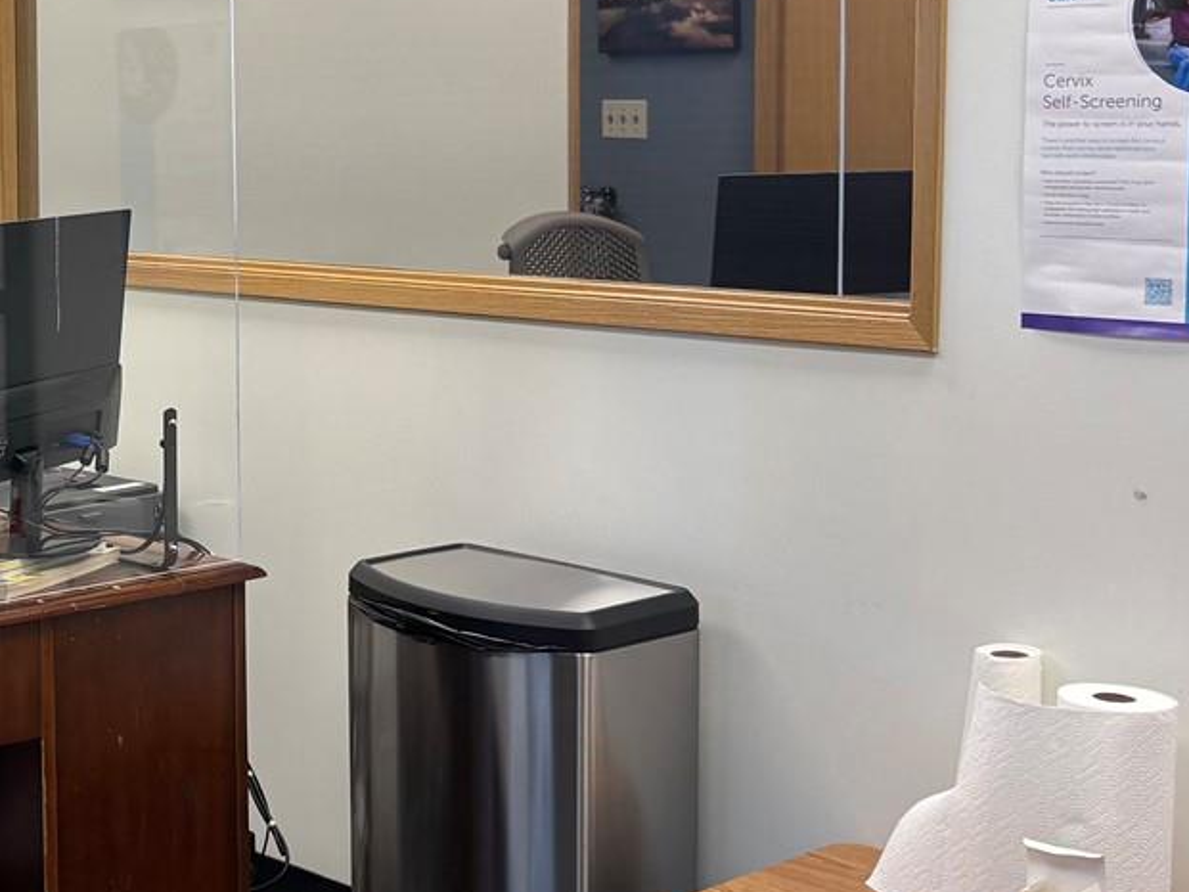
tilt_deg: -5.1
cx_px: -33
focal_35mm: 67
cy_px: 354
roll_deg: +1.4
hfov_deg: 27.1
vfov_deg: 21.9
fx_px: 2302
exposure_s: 1/120
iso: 64
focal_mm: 5.96
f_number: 1.6
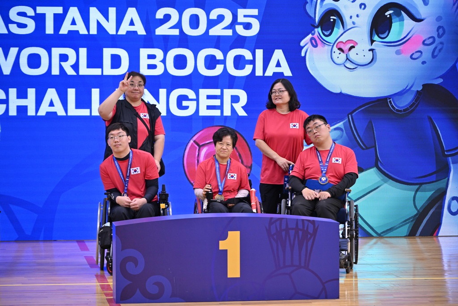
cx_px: 229
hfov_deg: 17.1
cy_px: 153
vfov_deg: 11.4
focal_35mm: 120
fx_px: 1527
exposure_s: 1/320
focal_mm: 120
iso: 2000
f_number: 4
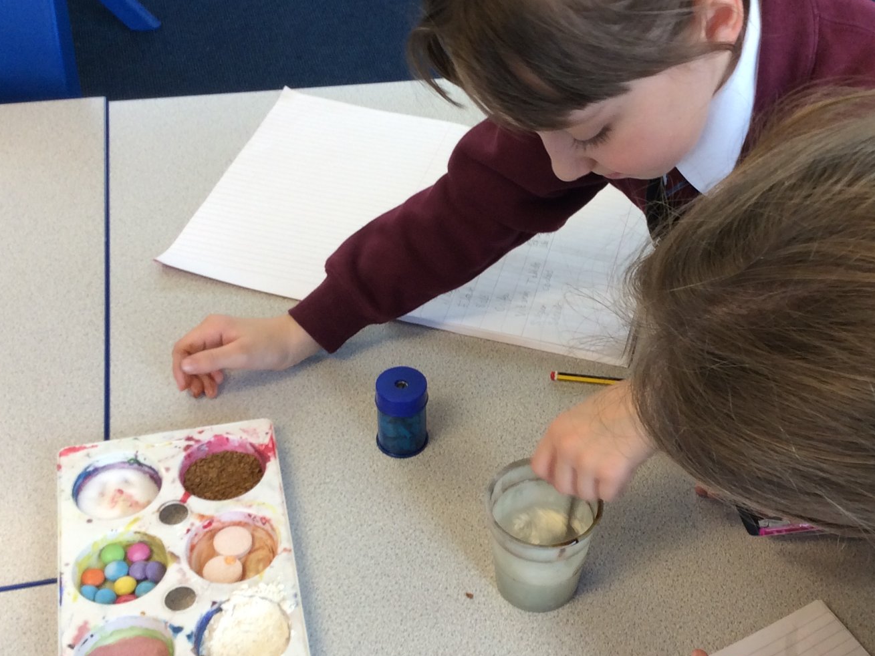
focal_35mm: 50
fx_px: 1264
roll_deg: -5.3
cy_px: 340
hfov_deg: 37.9
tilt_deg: -43.8
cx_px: 551
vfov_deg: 29.1
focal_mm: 3.3
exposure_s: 1/25
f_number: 2.4
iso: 40
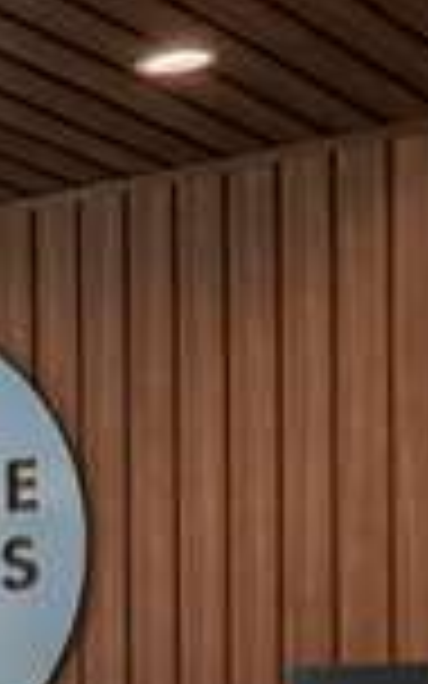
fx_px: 1792
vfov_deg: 21.1
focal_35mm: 96
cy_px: 630
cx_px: -876
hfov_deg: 10.0
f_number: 10
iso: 320
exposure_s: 1/13
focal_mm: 14
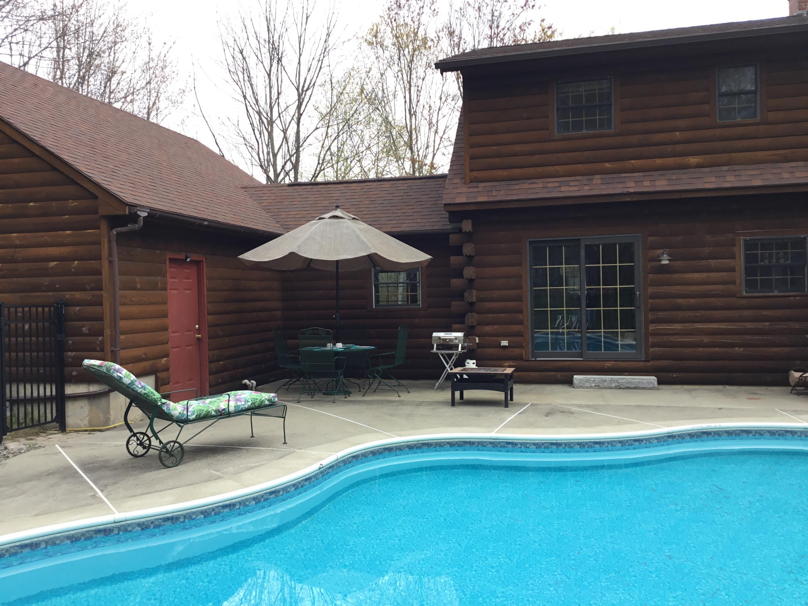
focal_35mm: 31
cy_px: 303
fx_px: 724
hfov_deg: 58.4
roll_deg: +0.6
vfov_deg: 45.4
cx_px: 404
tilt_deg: -0.7
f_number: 2.4
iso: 25
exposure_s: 1/145
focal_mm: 3.3
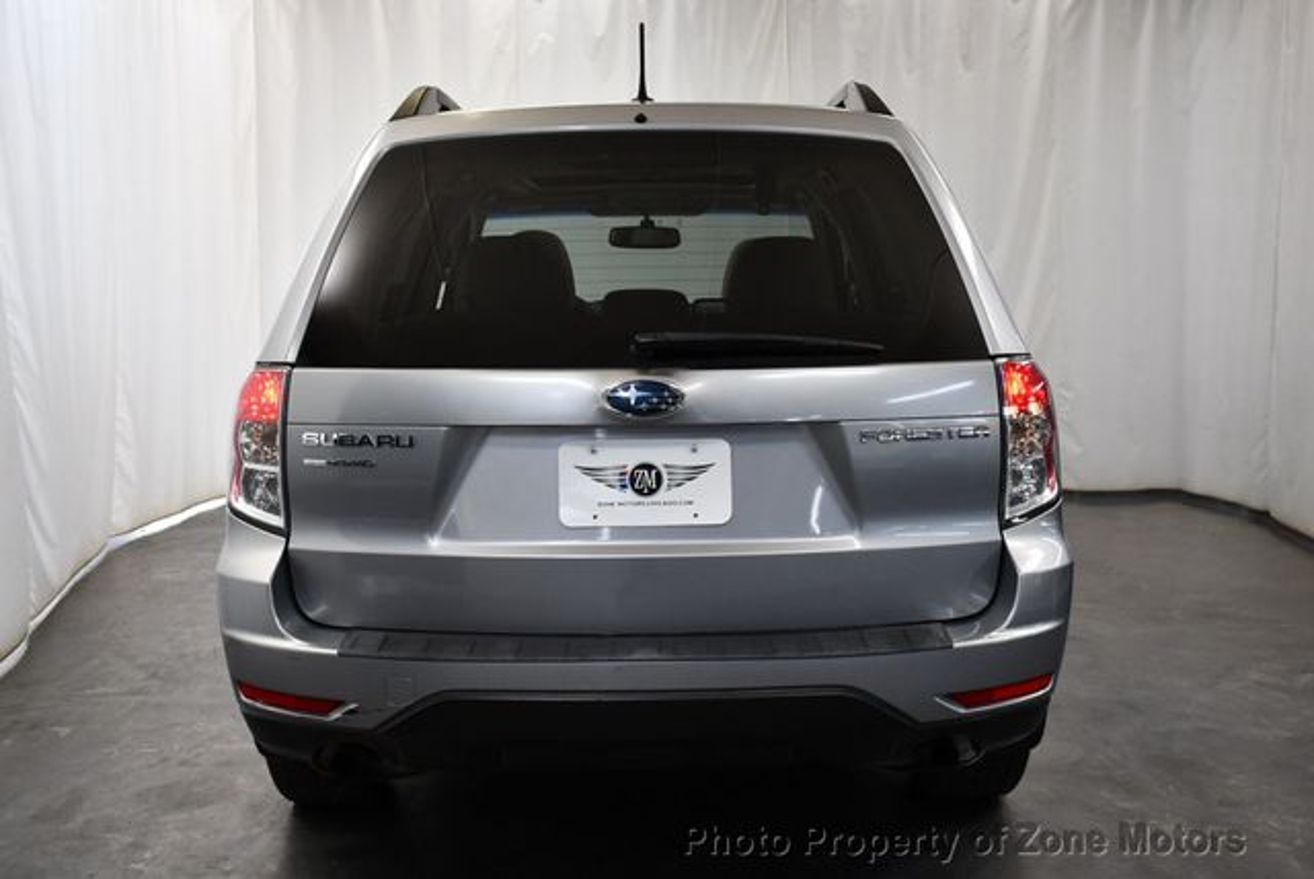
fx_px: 1315
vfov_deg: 36.9
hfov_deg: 53.1
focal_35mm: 36
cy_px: 440
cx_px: 657
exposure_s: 1/200
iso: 800
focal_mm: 18
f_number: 3.5
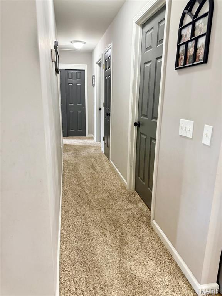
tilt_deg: -13.5
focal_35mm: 24
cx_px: 111
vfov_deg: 71.6
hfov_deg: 56.8
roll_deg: -1.9
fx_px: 205
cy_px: 148
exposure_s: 1/60
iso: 200
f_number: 1.78
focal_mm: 6.76
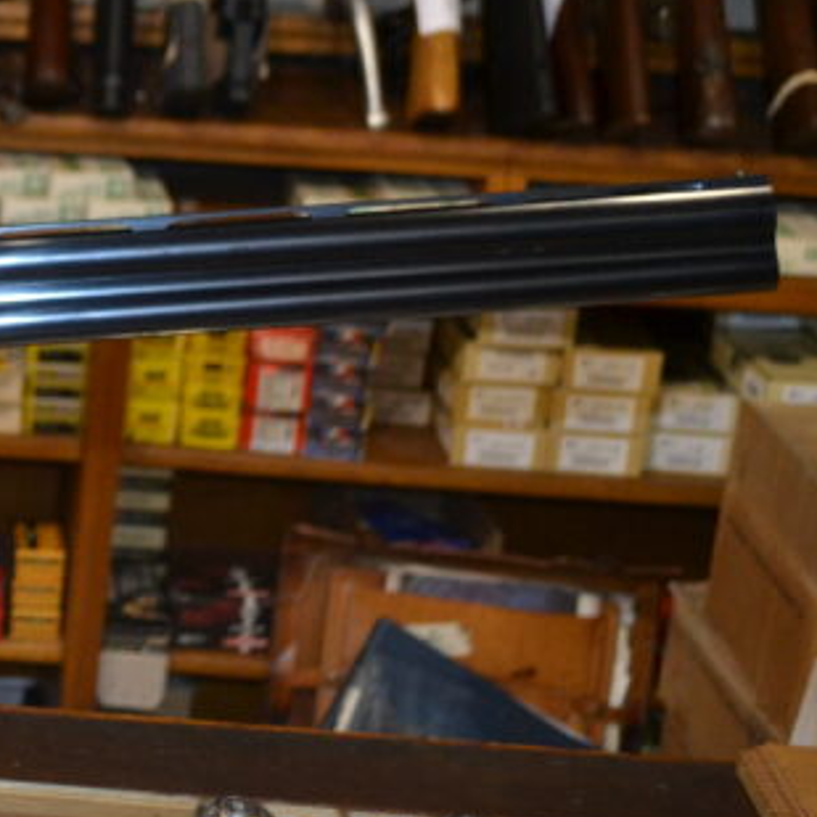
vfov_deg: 18.5
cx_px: -492
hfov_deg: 16.6
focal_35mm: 93
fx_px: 2483
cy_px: 189
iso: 900
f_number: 3.8
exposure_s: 1/60
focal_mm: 22
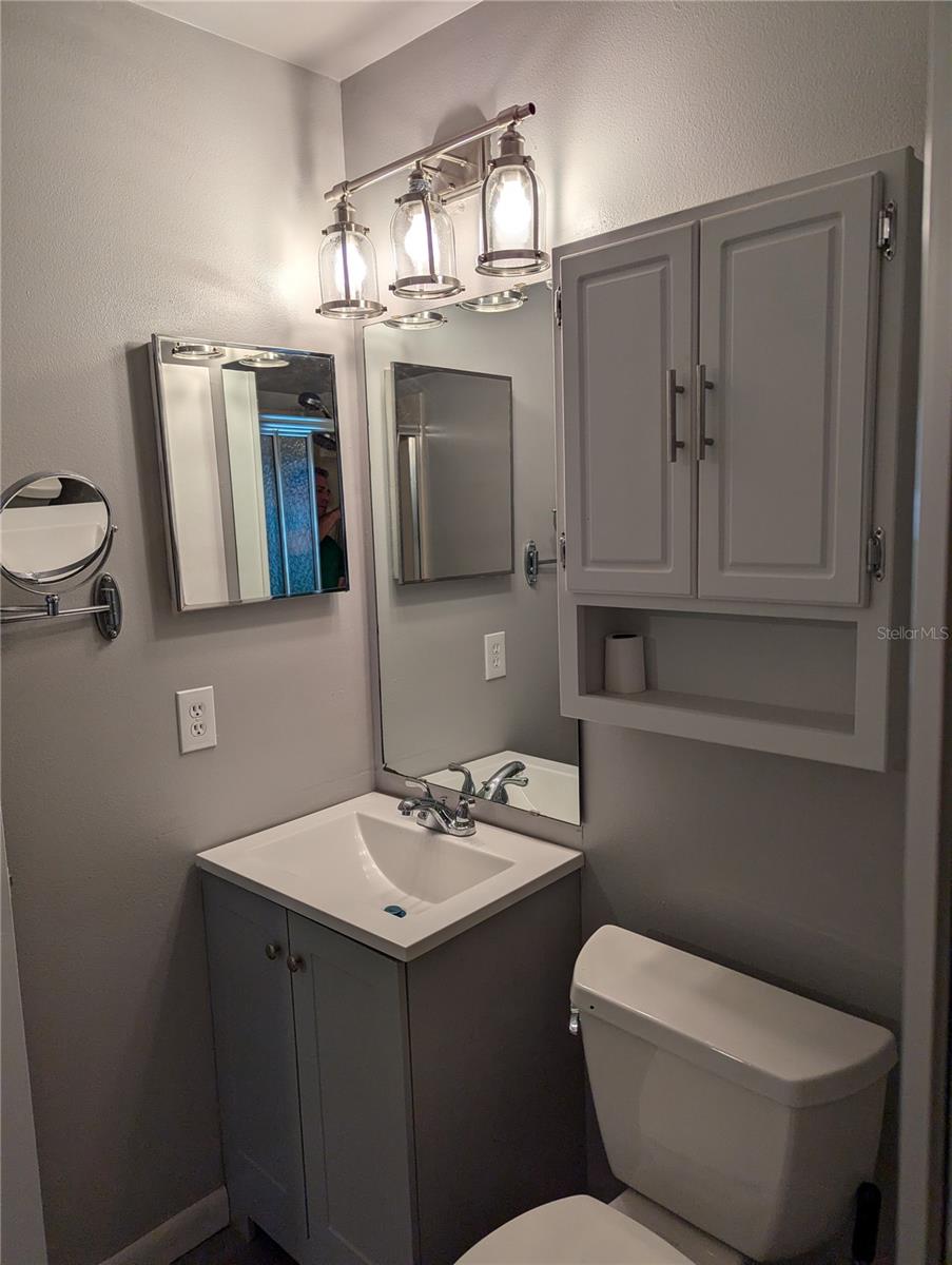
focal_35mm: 24
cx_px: 476
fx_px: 878
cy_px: 632
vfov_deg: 71.5
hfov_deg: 56.9
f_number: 1.85
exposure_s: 1/120
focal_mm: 6.81
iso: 38
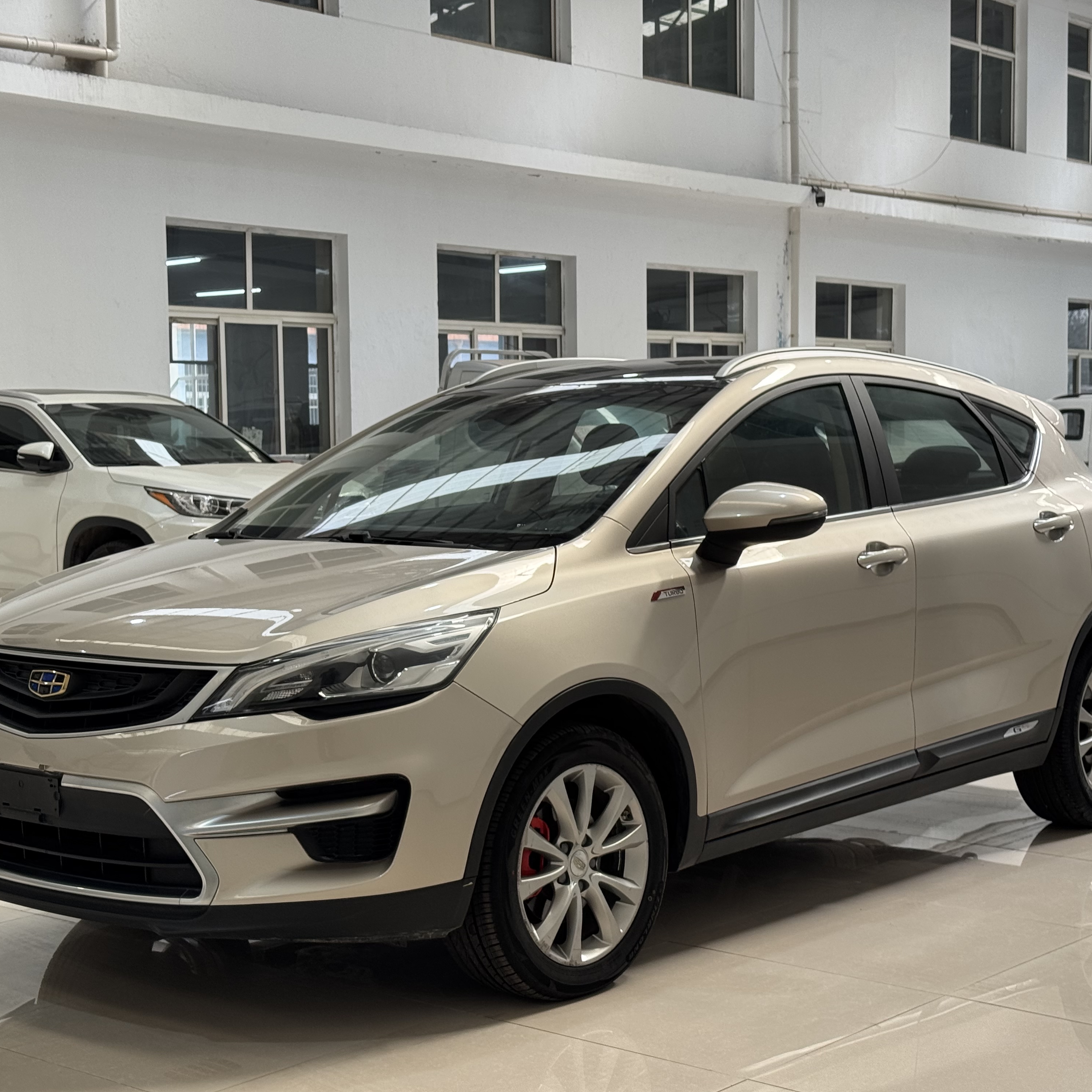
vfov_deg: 30.0
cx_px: 539
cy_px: 548
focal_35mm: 57
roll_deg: +1.2
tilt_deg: -3.3
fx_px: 2034
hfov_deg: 30.0
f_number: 1.78
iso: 64
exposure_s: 1/488
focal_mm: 6.76
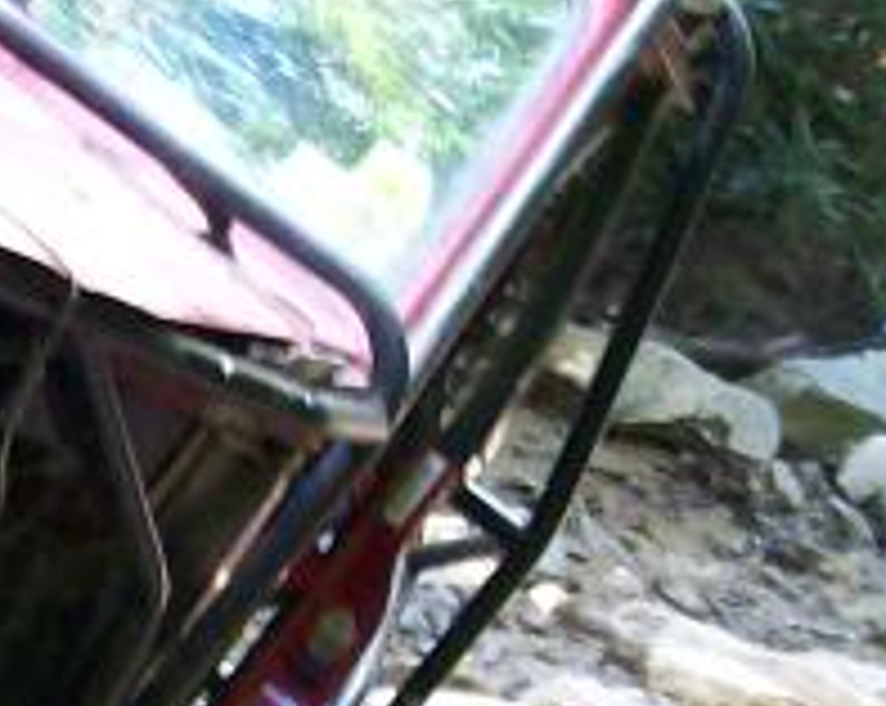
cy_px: 625
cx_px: -297
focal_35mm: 183
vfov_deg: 8.4
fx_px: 4792
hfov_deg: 10.3
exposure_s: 1/32
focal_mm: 6
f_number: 2.7
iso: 144
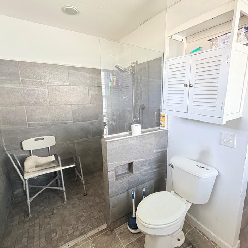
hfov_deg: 80.5
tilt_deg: -11.0
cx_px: 136
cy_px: 123
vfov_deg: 80.7
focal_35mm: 18
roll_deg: +1.1
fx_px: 146
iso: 250
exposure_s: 1/121
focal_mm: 2.22
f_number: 2.2
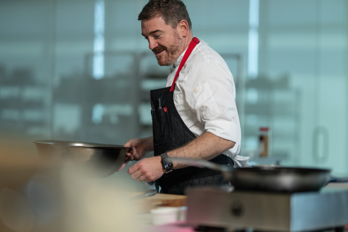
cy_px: 116
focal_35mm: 105
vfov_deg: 13.0
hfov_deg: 19.5
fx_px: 1015
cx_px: 174
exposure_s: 1/500
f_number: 1.4
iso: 320
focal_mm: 105
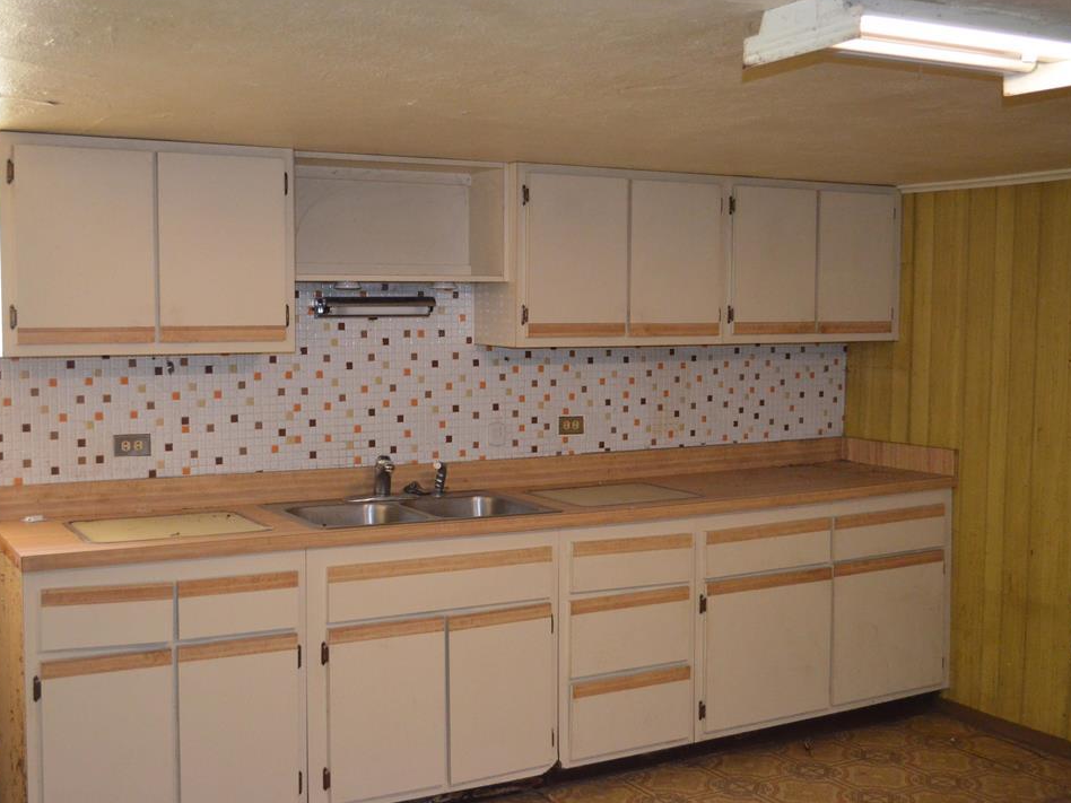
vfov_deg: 33.6
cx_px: 544
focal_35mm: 43
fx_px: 1330
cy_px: 397
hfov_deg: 43.8
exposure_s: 1/60
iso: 2800
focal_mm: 26
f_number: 4.2
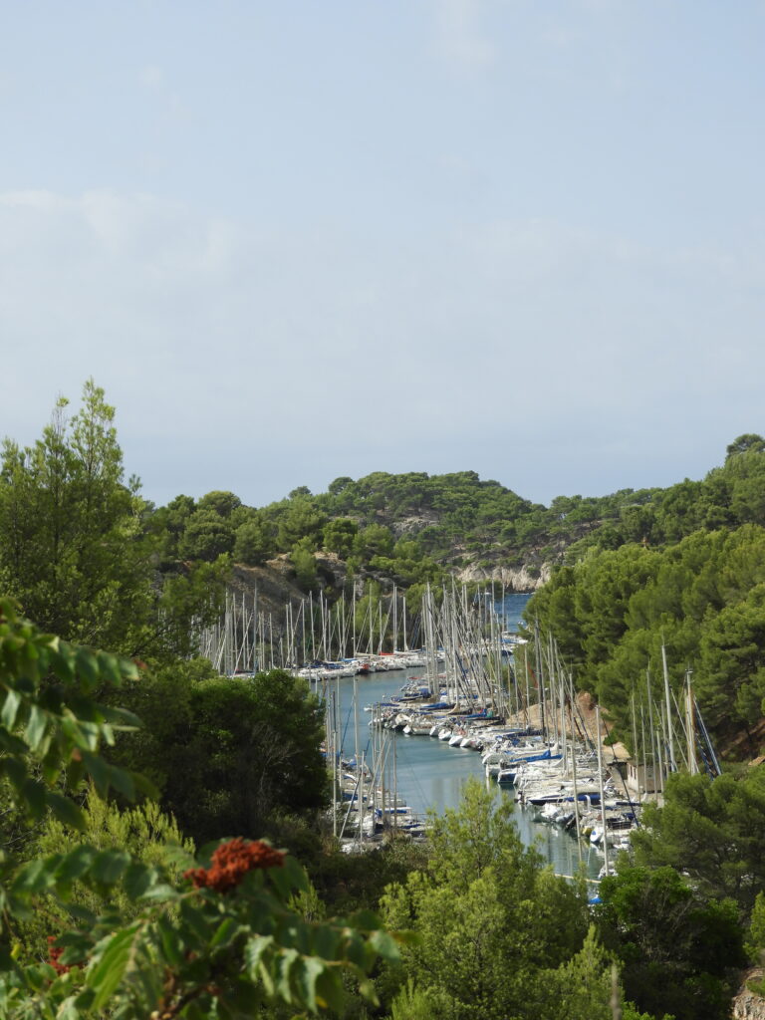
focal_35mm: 105
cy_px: 510
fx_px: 3094
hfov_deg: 14.1
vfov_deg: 18.7
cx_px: 382
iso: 100
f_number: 4.8
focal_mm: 18.8
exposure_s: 1/640
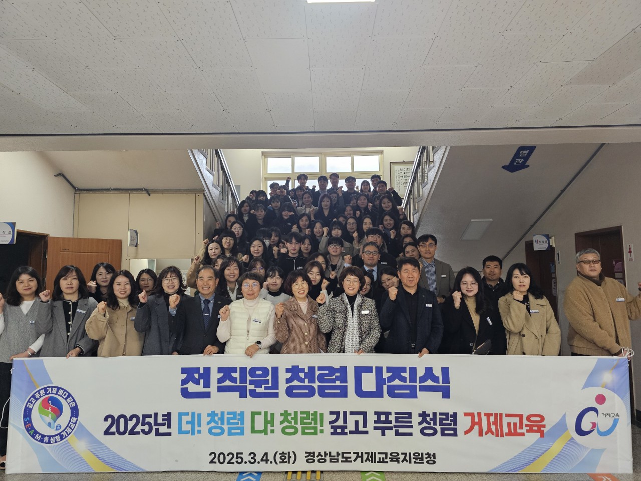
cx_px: 320
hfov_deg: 73.9
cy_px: 240
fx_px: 426
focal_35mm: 23
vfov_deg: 58.9
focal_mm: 6.3
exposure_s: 1/120
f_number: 1.7
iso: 320
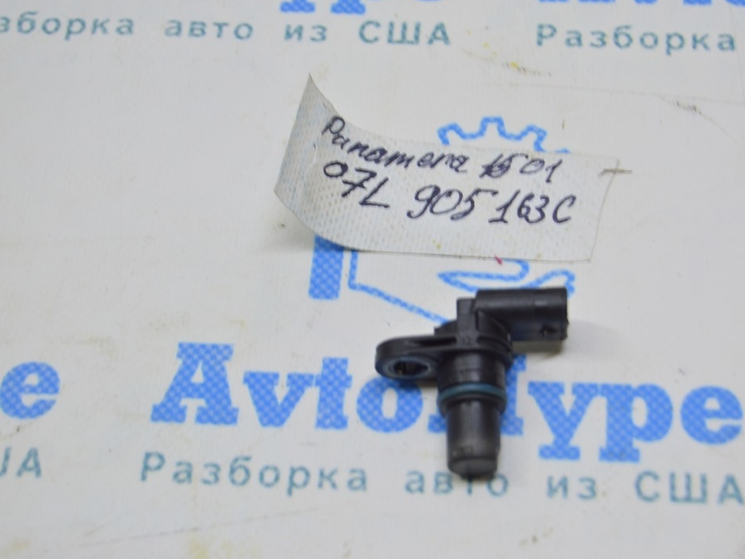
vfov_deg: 16.3
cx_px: 425
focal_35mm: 91
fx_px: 1949
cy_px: 278
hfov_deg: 21.6
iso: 400
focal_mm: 55
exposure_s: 1/20
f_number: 5.6
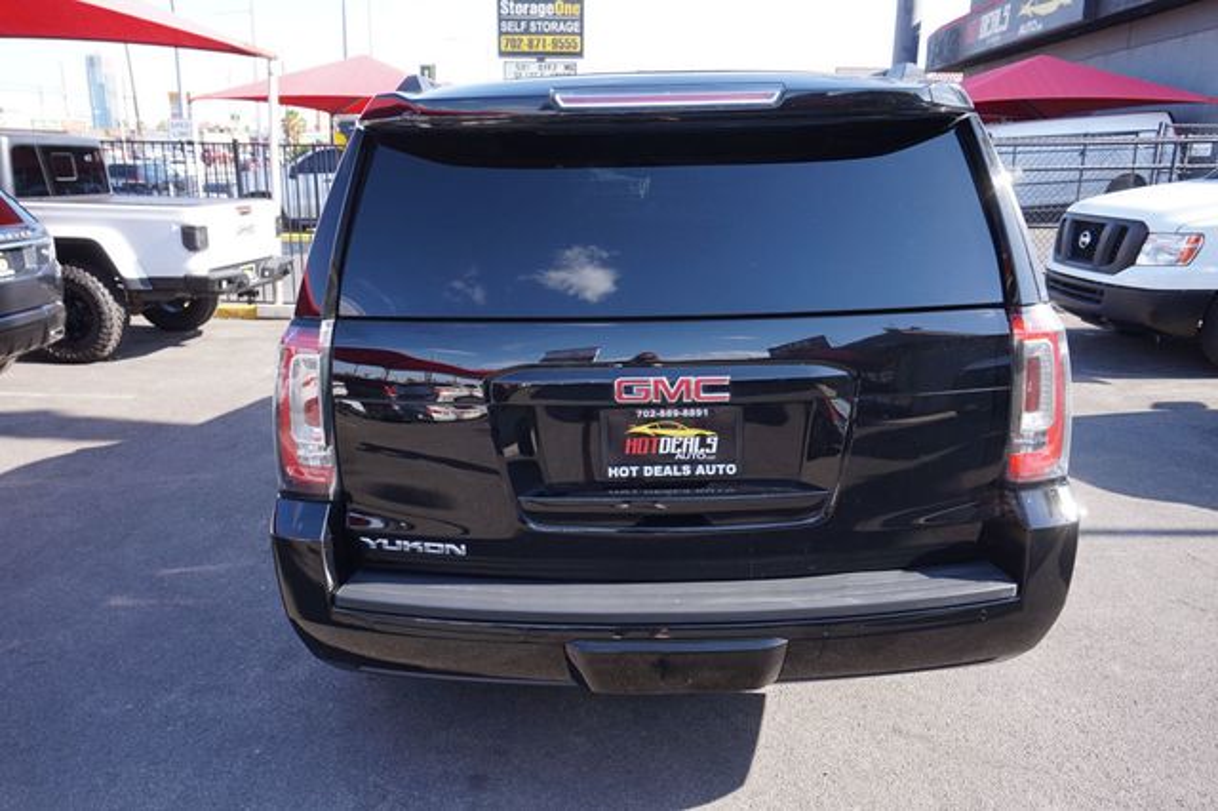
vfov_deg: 47.9
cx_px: 609
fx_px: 913
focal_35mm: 27
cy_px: 406
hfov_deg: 67.4
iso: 100
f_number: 6.3
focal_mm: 18
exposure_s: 1/80
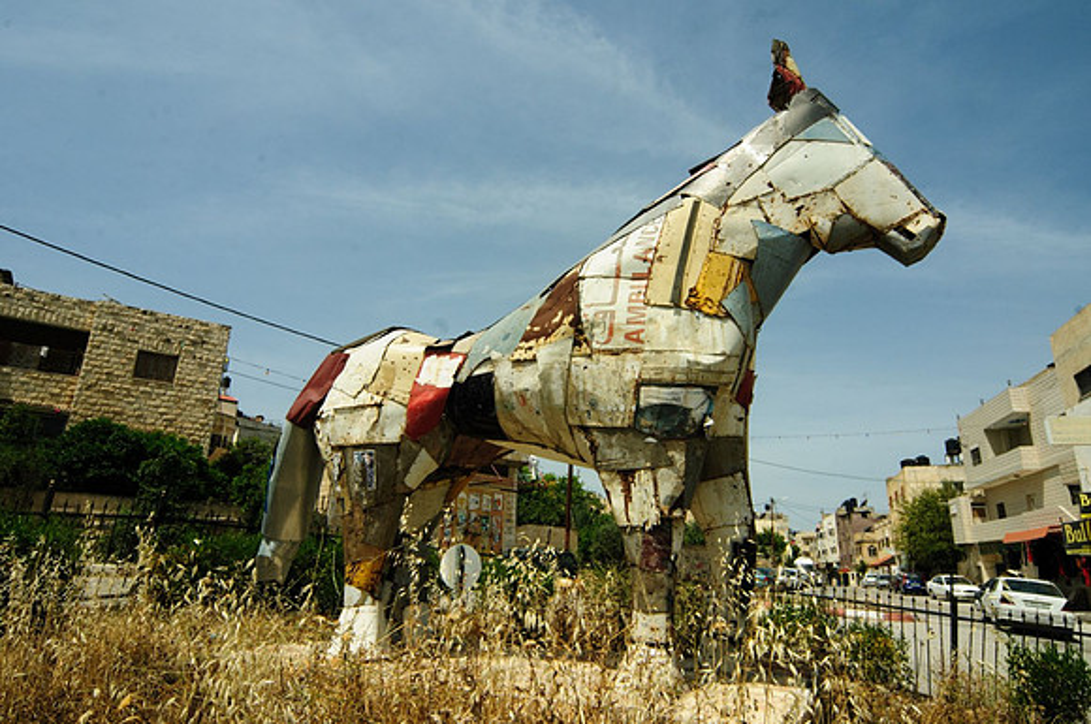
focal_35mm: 21
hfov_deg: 81.3
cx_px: 546
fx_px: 636
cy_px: 362
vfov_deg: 59.3
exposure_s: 1/500
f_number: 11
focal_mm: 14
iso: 400
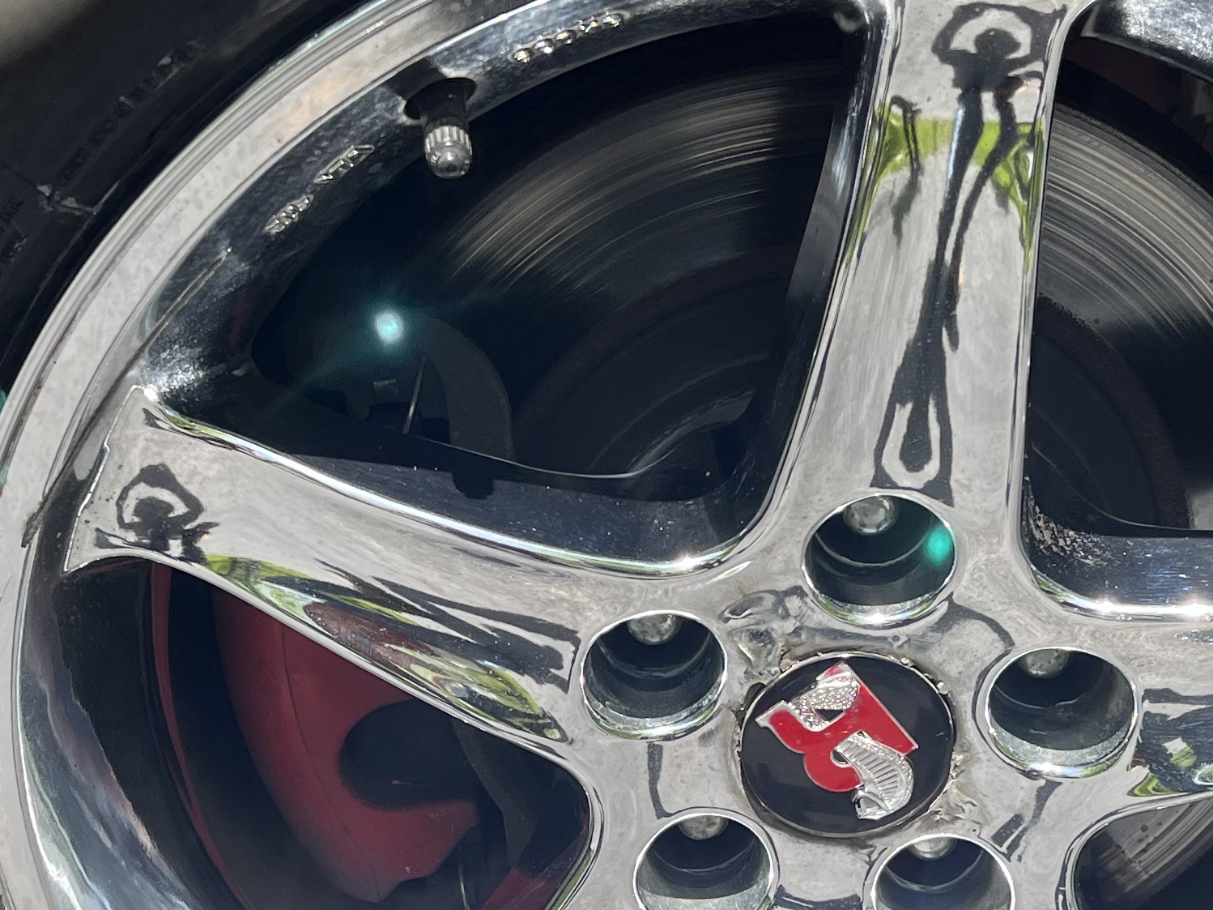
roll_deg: +0.3
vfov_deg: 20.6
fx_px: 2453
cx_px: 642
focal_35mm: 70
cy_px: 803
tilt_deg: -27.7
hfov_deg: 27.8
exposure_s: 1/737
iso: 50
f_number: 1.6
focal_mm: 5.1
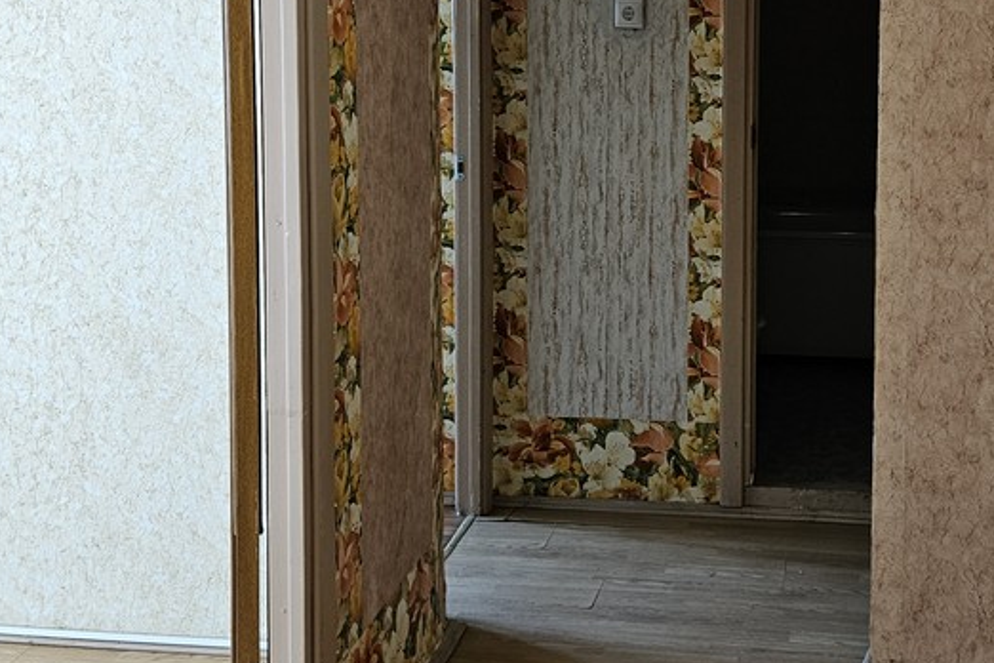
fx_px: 1518
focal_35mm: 55
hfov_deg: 35.9
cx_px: 665
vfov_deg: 24.3
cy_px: 160
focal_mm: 5.4
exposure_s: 1/100
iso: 125
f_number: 1.8
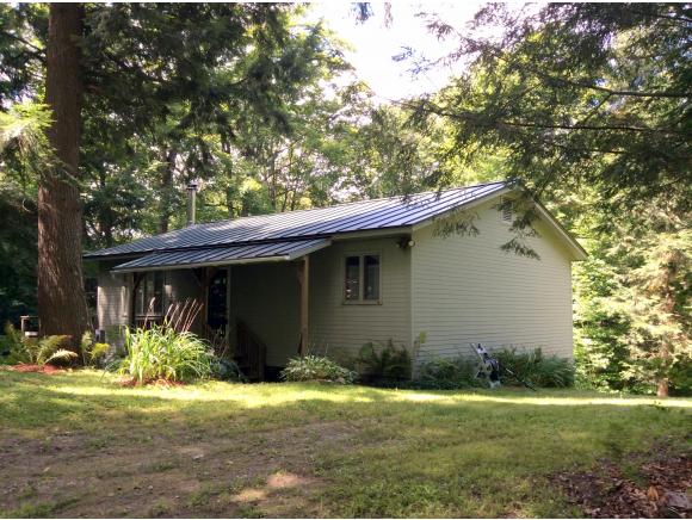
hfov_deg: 56.8
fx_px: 640
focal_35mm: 32
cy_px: 260
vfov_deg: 44.2
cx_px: 346
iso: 32
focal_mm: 3.3
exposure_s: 1/131
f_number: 2.4
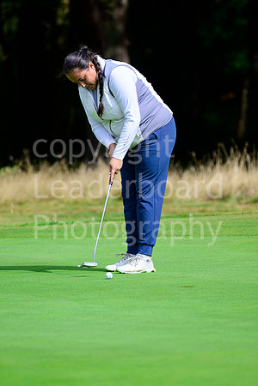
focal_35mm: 340
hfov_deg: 4.0
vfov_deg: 6.1
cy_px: 193
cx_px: 129
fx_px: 3655
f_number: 6.3
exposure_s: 1/3200
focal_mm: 340
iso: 800
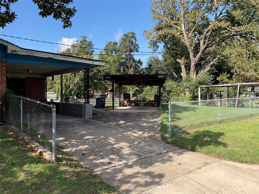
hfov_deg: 61.7
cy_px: 97
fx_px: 217
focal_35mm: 29
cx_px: 130
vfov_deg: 48.2
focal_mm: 3
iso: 16
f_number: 1.8
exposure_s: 1/1144
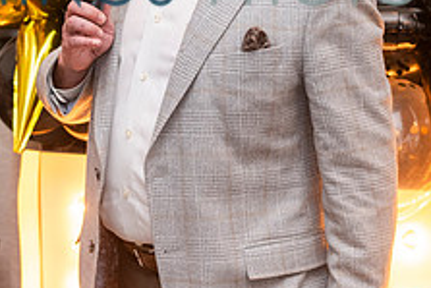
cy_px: -40
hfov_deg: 12.9
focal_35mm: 159
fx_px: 1905
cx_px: 173
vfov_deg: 8.6
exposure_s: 1/125
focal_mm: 58
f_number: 4
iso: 1250
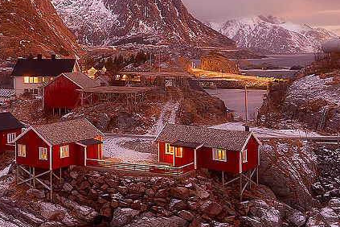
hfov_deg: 30.6
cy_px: 182
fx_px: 501
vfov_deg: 25.1
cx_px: -87
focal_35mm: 53
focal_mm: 14
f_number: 8
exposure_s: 10
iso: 100
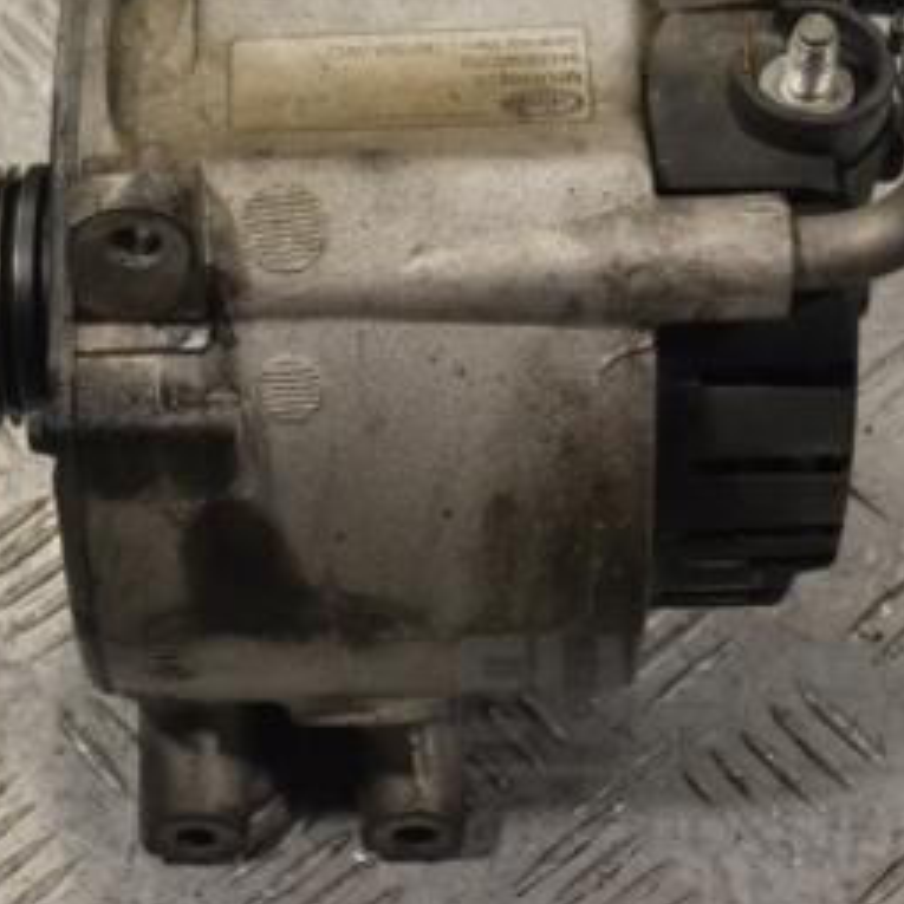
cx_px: 390
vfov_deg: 19.8
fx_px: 2570
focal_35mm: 87
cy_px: 216
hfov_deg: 19.9
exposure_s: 1/320
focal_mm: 29
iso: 3200
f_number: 9
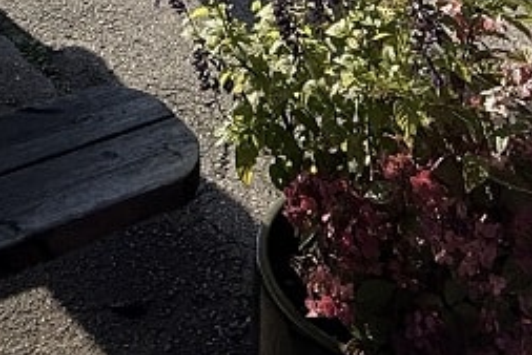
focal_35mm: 69
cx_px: 212
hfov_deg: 29.2
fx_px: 1020
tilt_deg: -0.3
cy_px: -445
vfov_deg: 14.5
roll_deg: -0.9
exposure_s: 1/2506
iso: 64
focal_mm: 2.22
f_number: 2.2
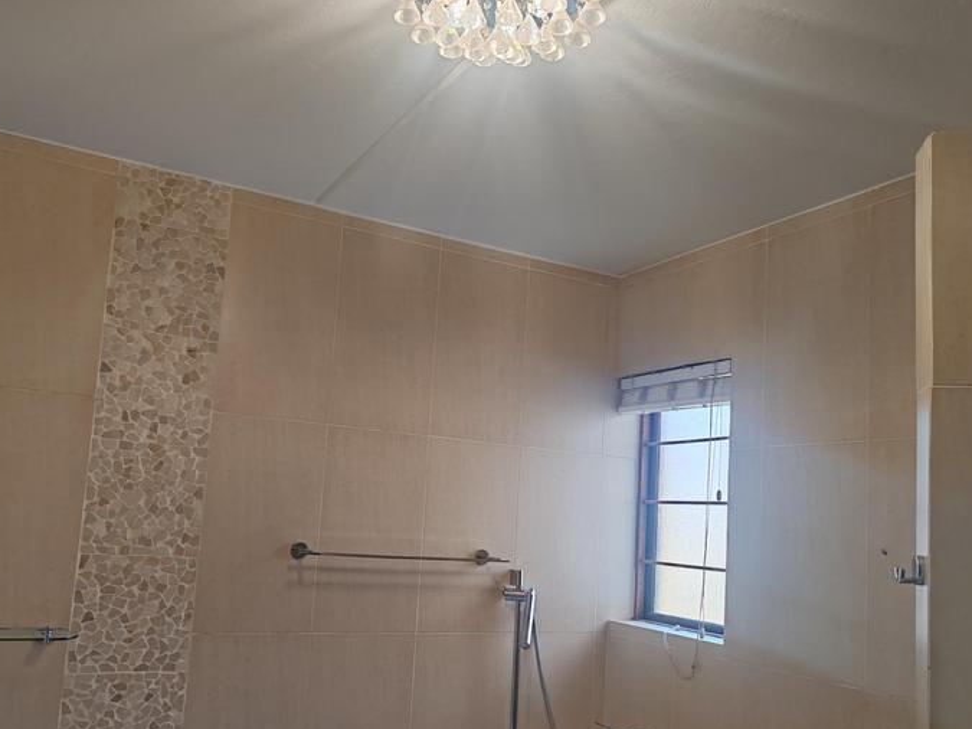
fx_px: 898
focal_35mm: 32
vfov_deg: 44.0
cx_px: 461
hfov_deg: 56.8
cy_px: 429
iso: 400
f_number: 1.9
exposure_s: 1/100
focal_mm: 6.12
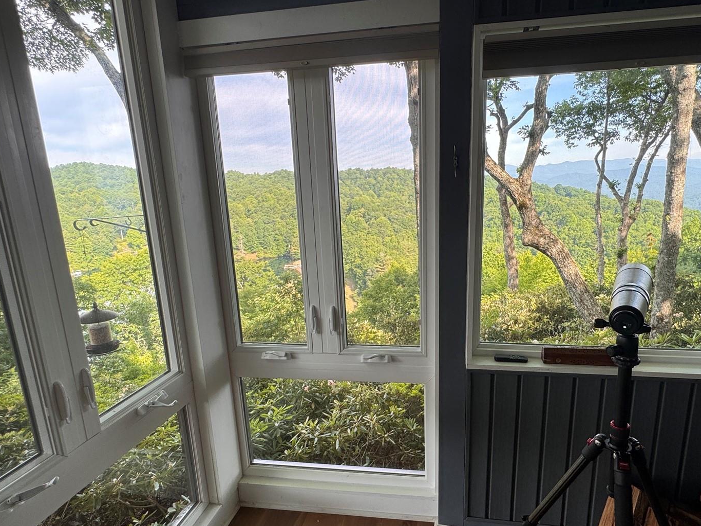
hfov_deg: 78.8
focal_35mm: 21
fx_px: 425
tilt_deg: -13.1
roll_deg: +1.7
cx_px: 380
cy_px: 286
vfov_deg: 63.3
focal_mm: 2.22
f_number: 2.2
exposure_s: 1/145
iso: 40
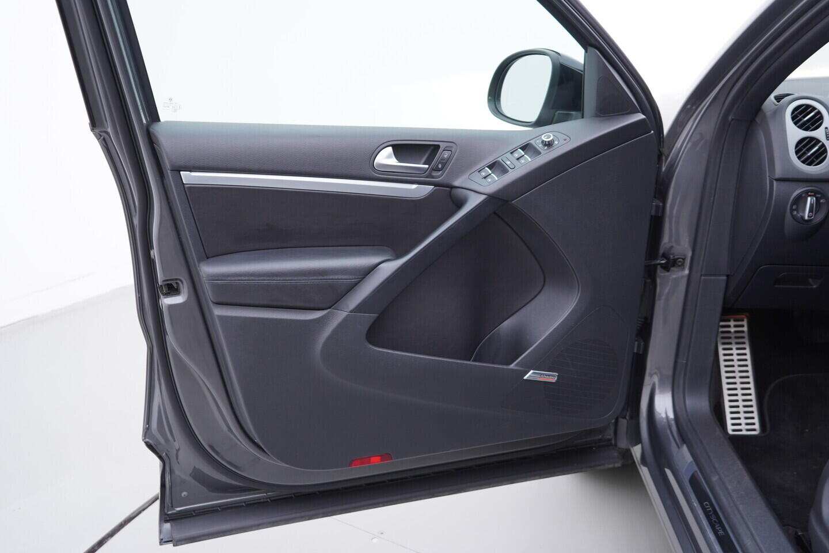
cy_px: 276
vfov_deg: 36.9
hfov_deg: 53.1
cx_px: 414
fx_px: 829
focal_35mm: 36
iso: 125
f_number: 3.2
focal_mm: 24
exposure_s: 1/40
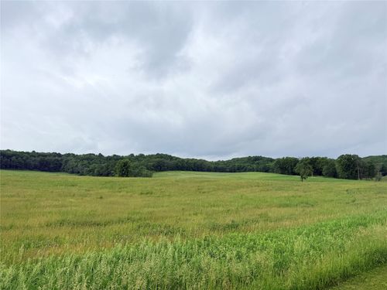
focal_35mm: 24
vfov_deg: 56.8
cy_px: 145
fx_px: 268
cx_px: 194
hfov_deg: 71.6
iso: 80
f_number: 1.78
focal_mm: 6.76
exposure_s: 1/1522
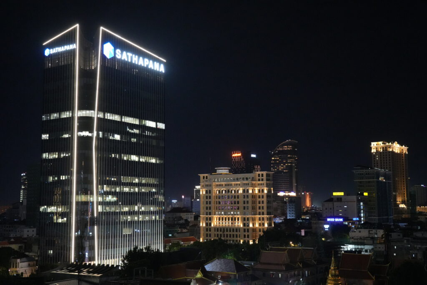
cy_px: 142
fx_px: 522
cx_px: 214
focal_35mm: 44
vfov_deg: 30.5
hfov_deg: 44.5
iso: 12800
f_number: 4
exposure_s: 1/80
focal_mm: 44
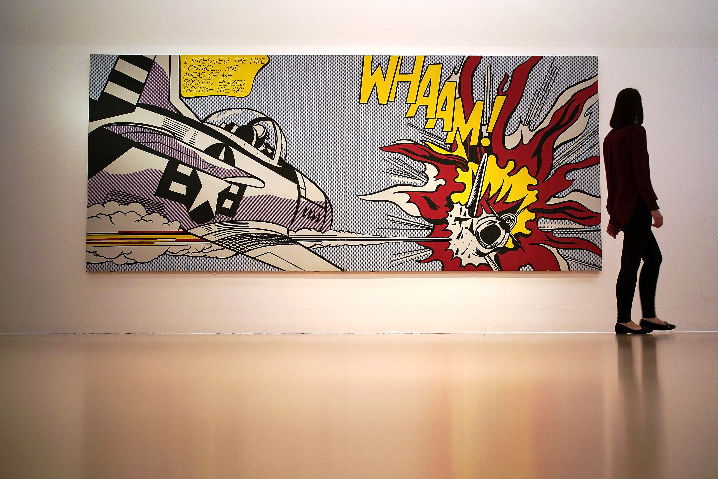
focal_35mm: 50
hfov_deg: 39.6
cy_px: 240
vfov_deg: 27.0
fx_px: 997
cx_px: 359
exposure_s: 1/250
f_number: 1.4
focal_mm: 50
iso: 500
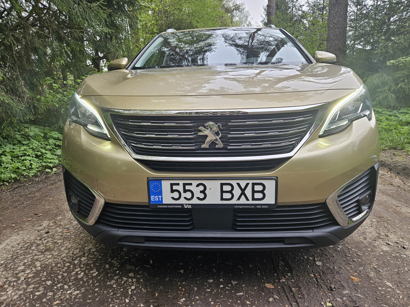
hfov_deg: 73.9
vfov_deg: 58.9
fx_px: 272
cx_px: 205
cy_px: 154
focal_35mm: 23
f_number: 1.8
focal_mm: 5.4
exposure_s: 1/359
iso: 125
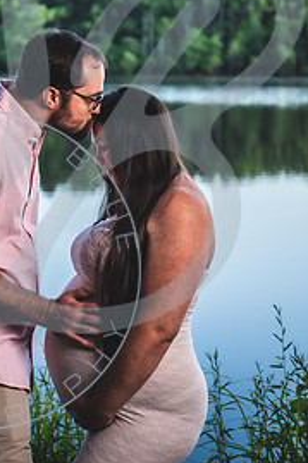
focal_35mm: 87
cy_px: 139
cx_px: 59
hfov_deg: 15.6
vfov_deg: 23.2
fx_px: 1118
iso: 200
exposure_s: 1/400
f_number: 2.8
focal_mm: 52
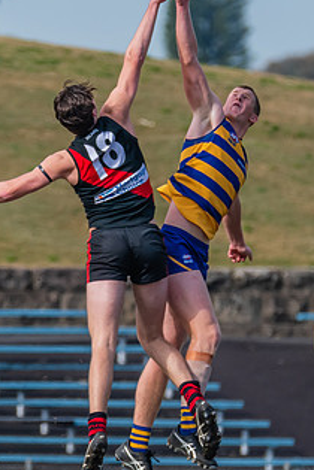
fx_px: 16222
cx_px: 225
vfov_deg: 1.7
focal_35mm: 1240
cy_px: 271
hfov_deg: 1.1
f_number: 6.3
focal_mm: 400
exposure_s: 1/1600
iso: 500
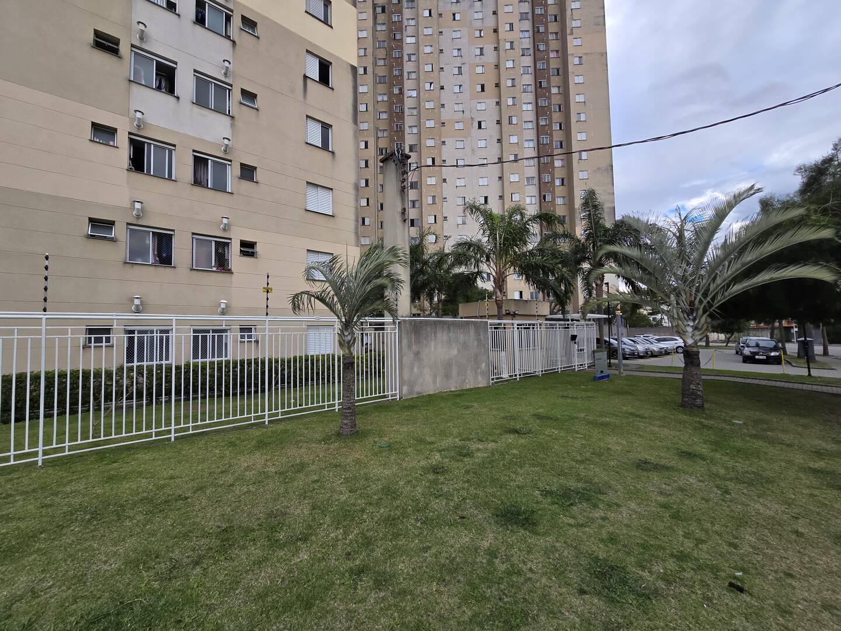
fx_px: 316
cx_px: 420
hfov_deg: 106.2
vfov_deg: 89.9
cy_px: 316
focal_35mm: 13
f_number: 2.2
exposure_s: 1/2000
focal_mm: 2.2
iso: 100
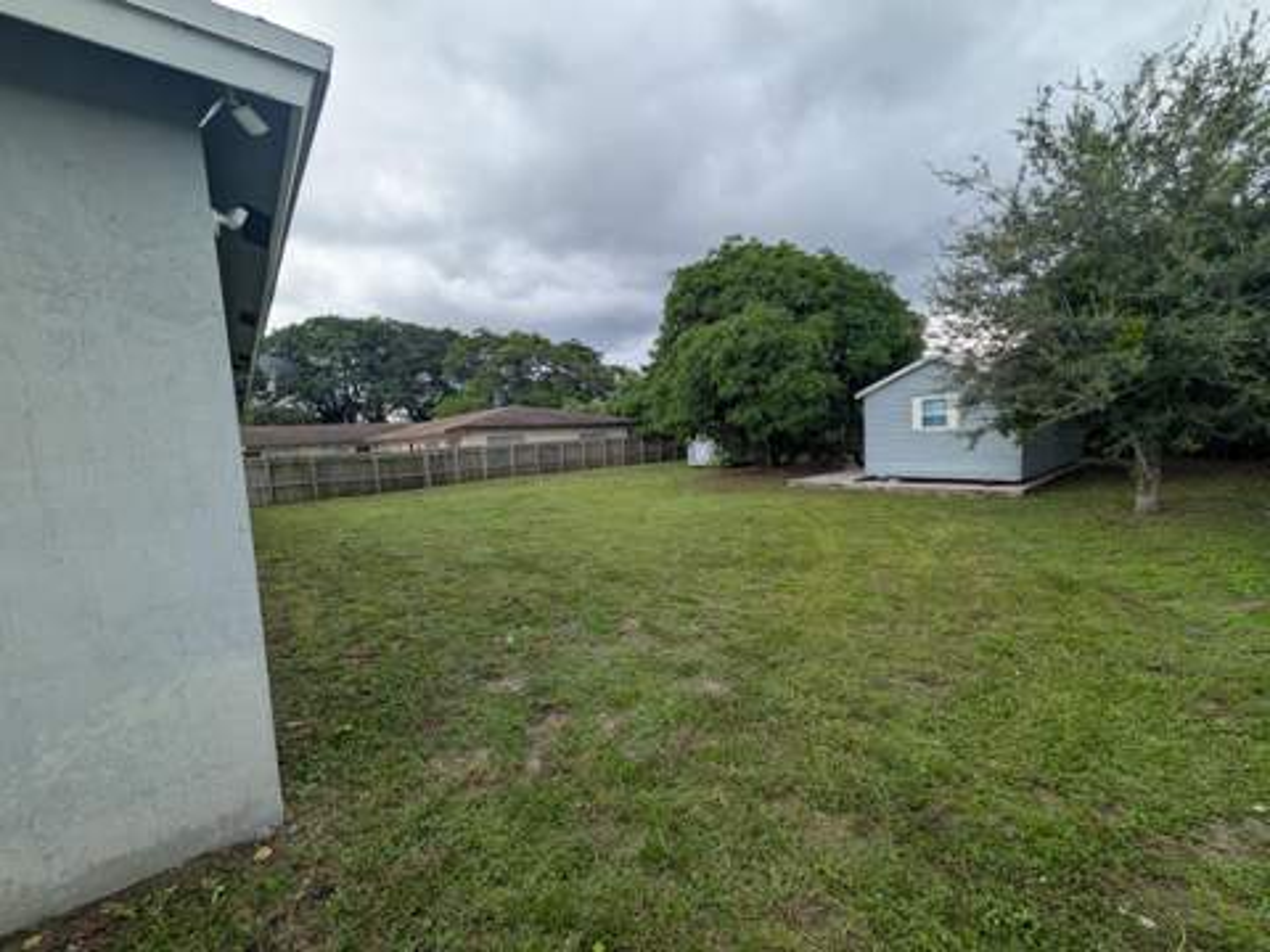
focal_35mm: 12
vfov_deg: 94.5
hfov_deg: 110.5
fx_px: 440
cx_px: 635
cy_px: 476
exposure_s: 1/887
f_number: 1.7
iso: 59
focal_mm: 2.02
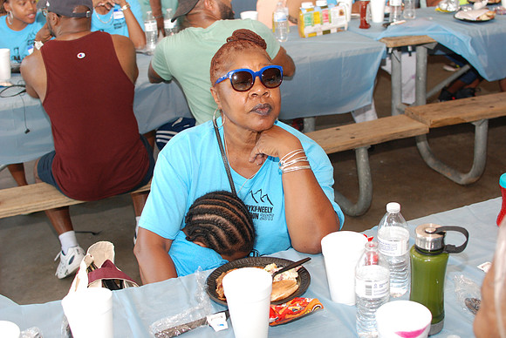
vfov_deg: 25.8
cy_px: 169
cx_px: 253
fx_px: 739
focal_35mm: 52
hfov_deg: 37.8
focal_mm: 35
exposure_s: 1/160
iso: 500
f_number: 4
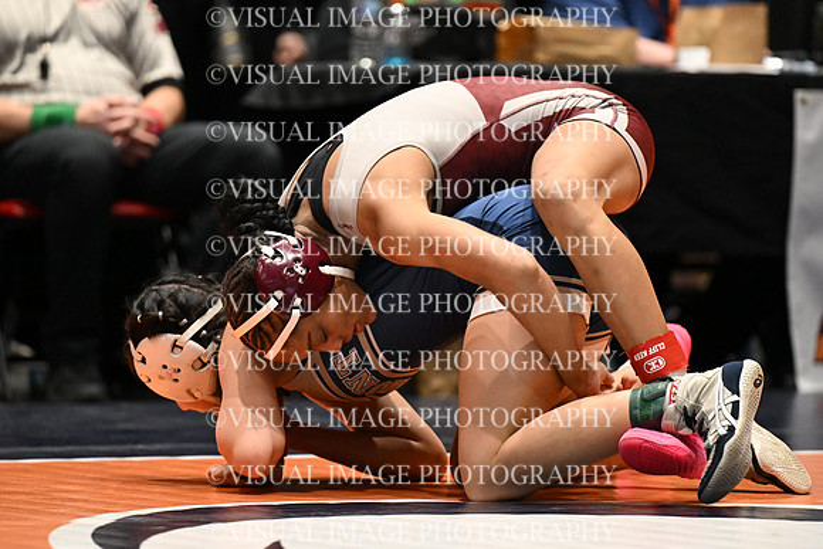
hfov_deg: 6.9
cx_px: 412
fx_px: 6860
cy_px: 274
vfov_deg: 4.6
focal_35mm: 300
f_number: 2.8
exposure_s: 1/767
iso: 3600
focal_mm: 200
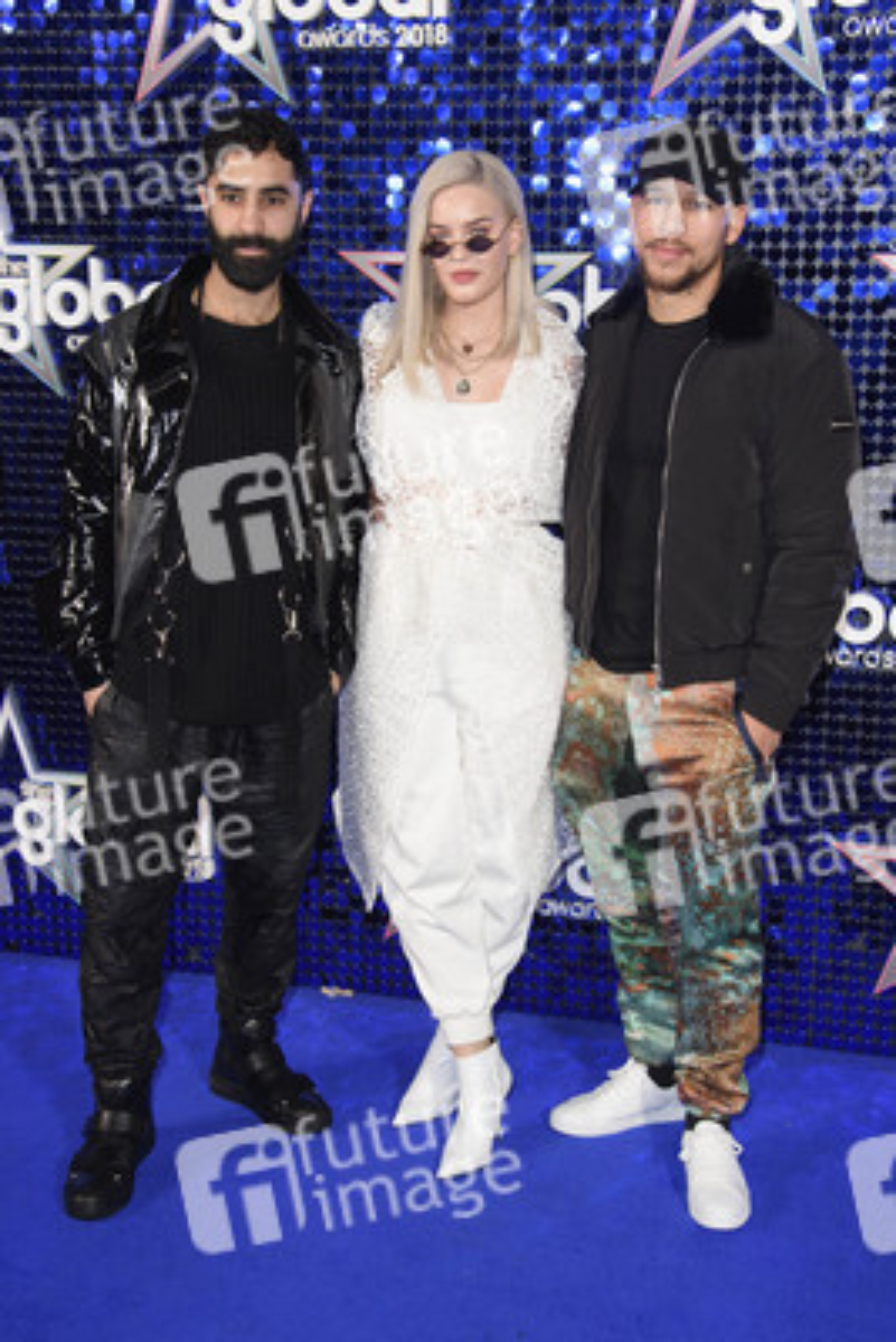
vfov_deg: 42.7
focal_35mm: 46
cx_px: 448
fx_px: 1716
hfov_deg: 29.3
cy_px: 671
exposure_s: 1/250
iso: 1000
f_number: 5.6
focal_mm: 46
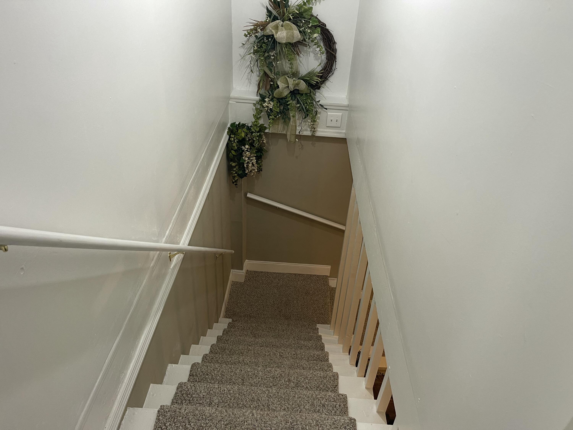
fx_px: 414
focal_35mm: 25
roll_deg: -5.4
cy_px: 215
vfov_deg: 54.9
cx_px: 286
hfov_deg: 69.4
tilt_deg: -35.0
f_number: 1.6
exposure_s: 1/60
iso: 125
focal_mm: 5.1
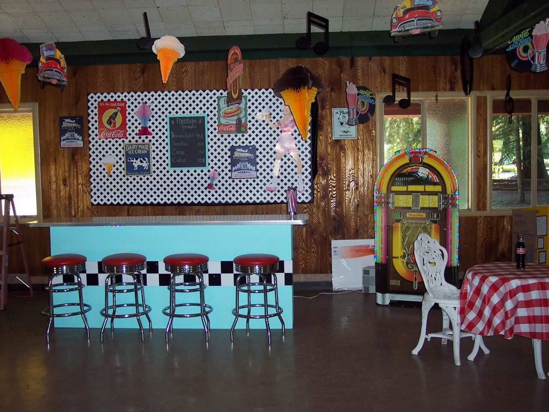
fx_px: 619
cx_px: 274
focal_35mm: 39
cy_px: 206
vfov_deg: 36.8
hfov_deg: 47.9
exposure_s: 1/60
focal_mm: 8
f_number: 2.8
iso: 140
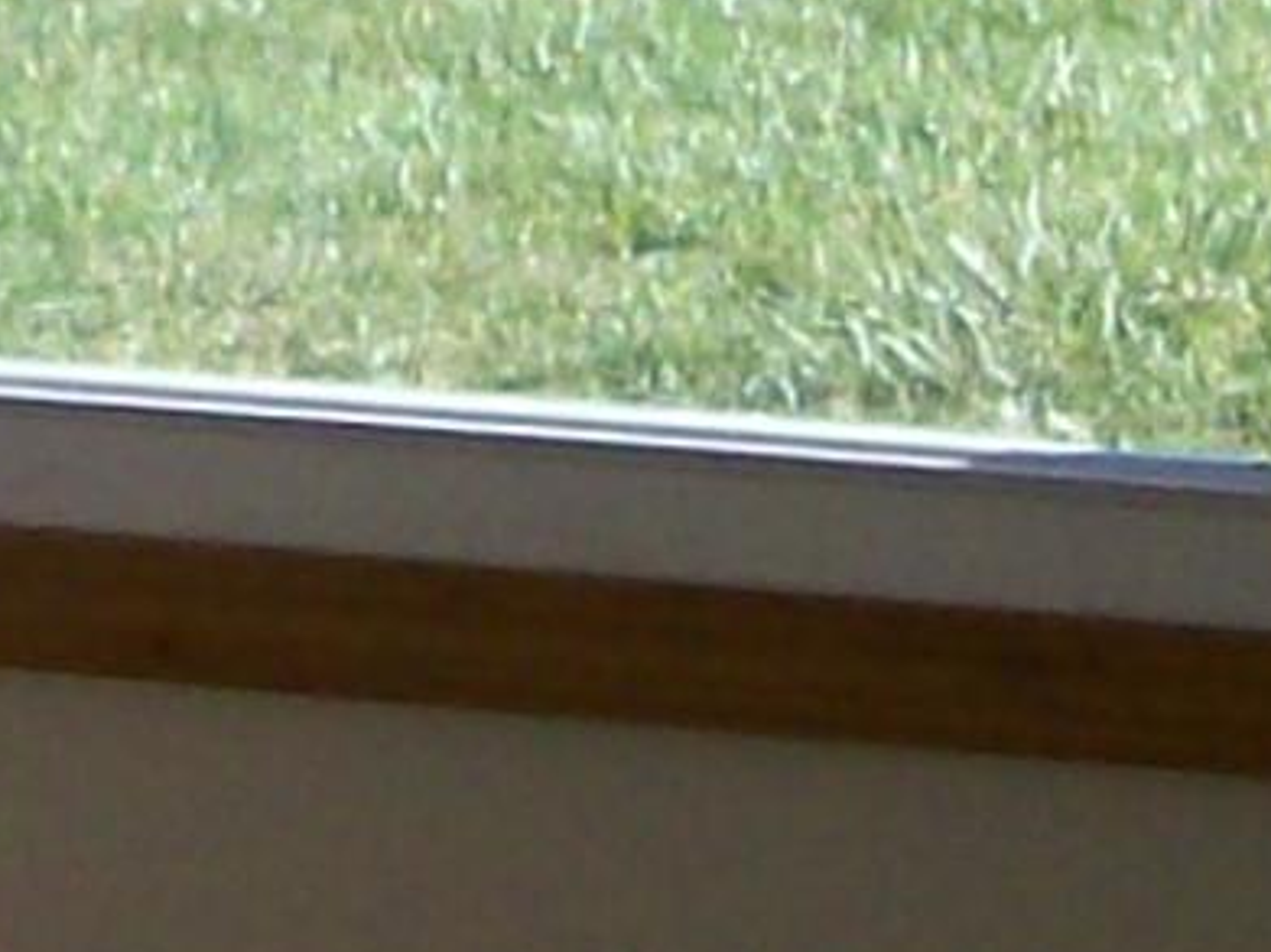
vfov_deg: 5.3
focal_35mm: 276
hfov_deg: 7.1
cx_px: -260
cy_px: -760
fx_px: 10131
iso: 80
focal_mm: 6
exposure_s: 1/322
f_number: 2.7
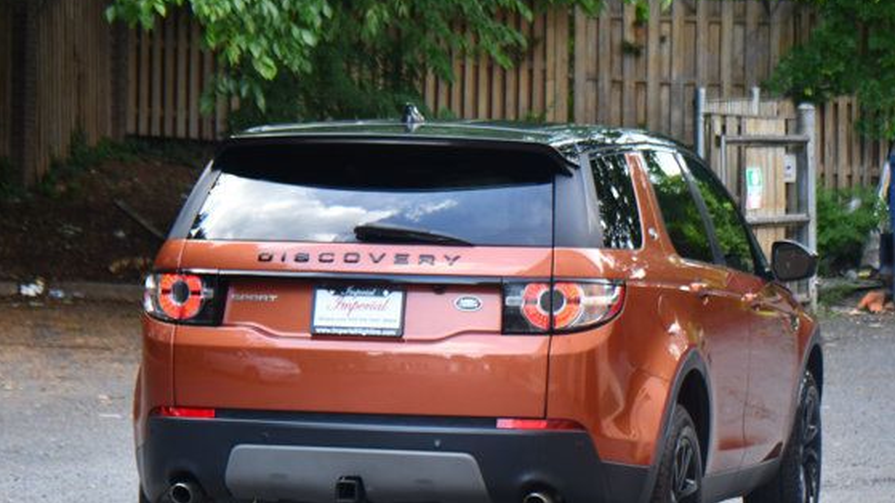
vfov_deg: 8.4
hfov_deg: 14.9
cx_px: 445
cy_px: 320
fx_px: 3416
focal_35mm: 144
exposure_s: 1/250
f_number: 4.8
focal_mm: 80
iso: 400
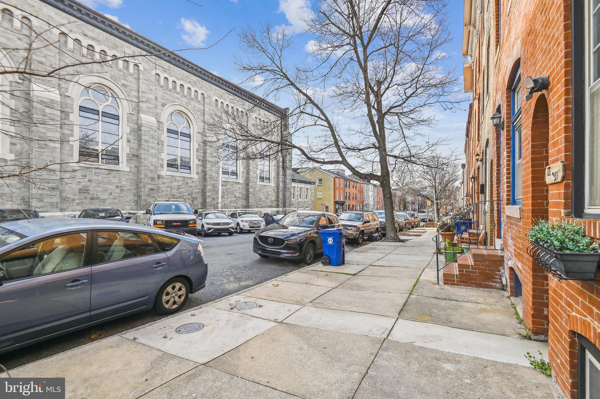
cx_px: 300
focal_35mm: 16
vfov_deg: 73.7
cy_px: 200
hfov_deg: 96.8
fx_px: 267
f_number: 7.1
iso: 100
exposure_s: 1/320
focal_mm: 16
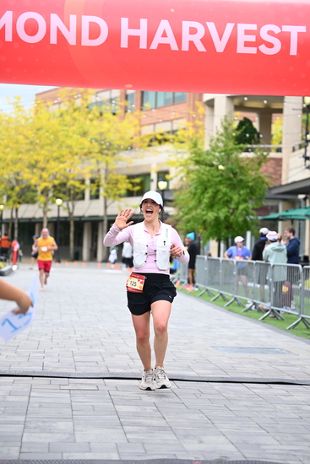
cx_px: 155
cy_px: 232
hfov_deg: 16.3
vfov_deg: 24.2
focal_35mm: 84
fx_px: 1084
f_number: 2.8
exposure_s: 1/2000
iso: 640
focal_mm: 84
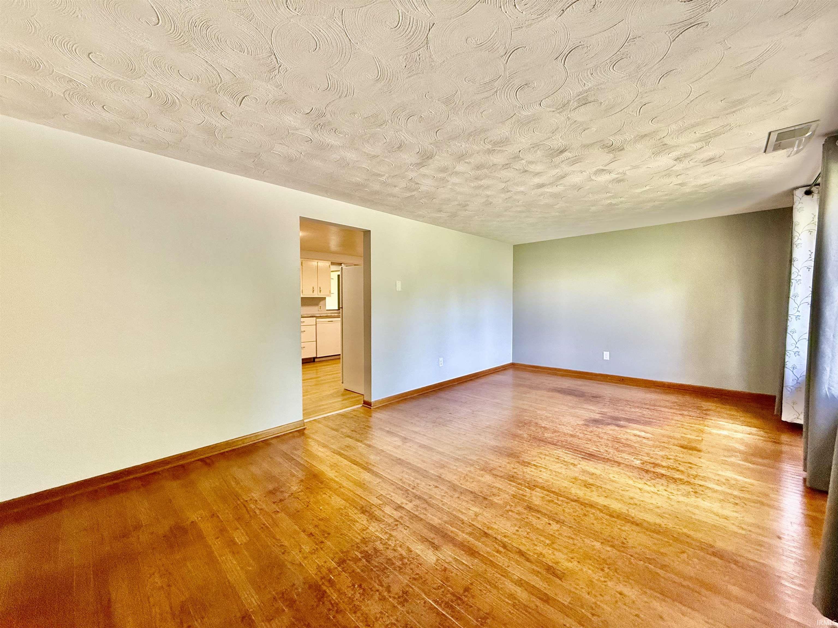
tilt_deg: -0.6
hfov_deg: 102.1
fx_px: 339
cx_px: 419
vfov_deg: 85.7
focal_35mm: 14
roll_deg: +0.5
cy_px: 314
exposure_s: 1/120
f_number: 2.2
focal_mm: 2.22
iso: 250
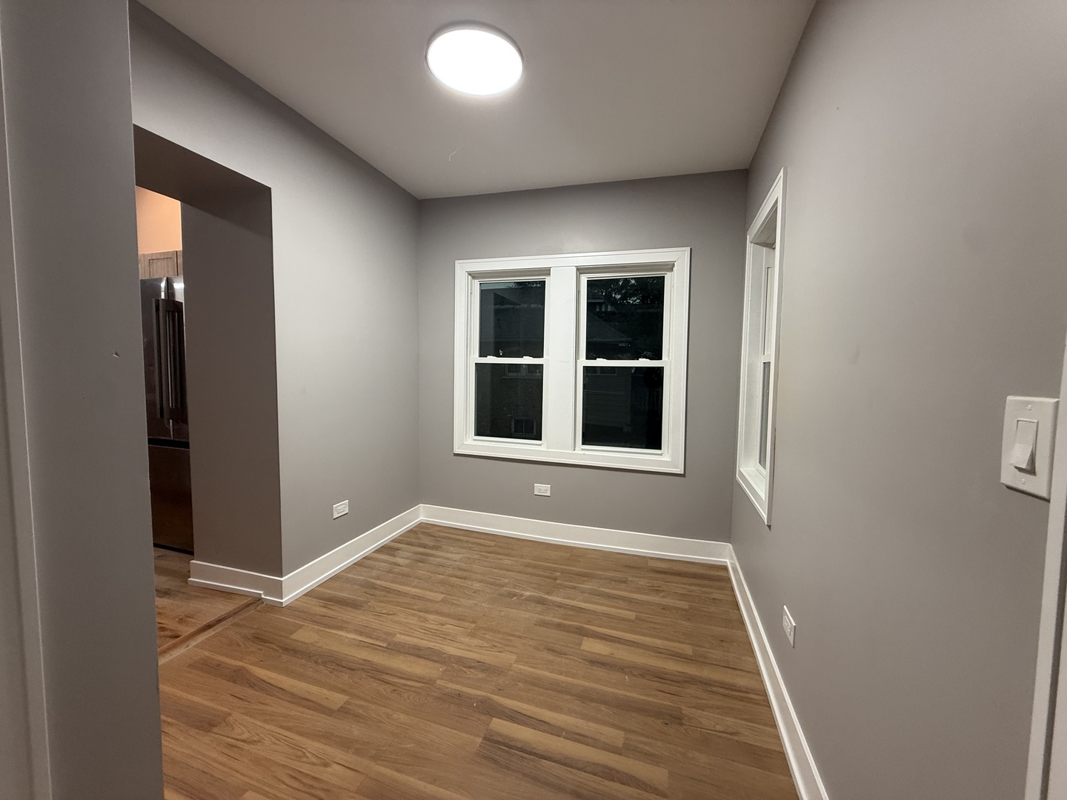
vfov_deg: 85.7
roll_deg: -1.1
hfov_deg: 102.1
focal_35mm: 14
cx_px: 534
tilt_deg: -3.9
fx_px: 432
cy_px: 400
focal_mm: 2.22
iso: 160
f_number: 2.2
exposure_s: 1/60
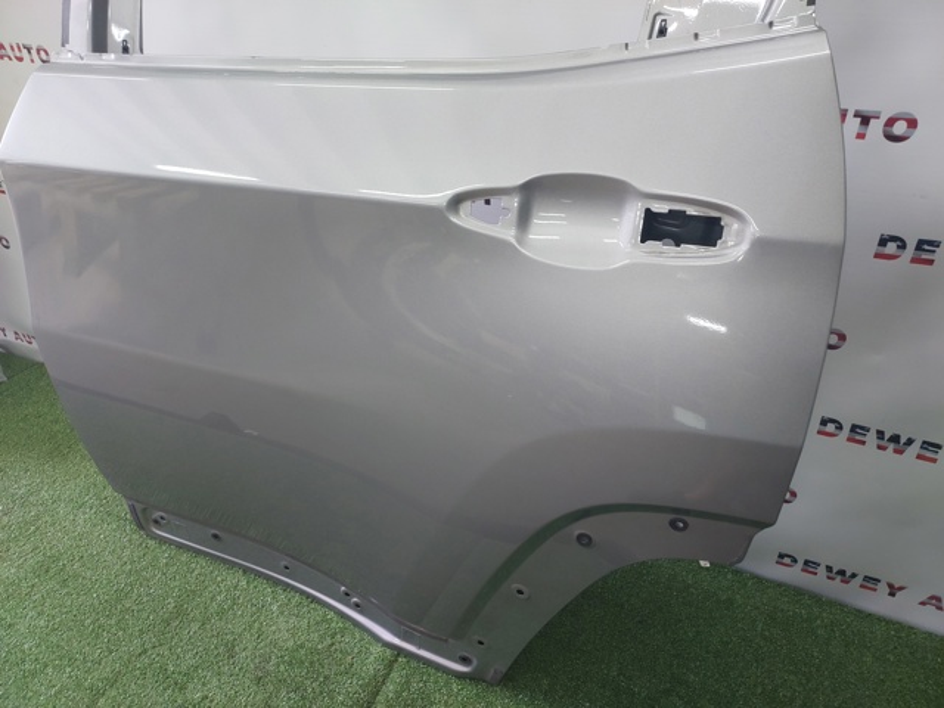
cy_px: 354
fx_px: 764
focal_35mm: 28
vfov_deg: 49.7
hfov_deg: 63.4
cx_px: 472
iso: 250
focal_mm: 5.32
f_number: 1.8
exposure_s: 1/50
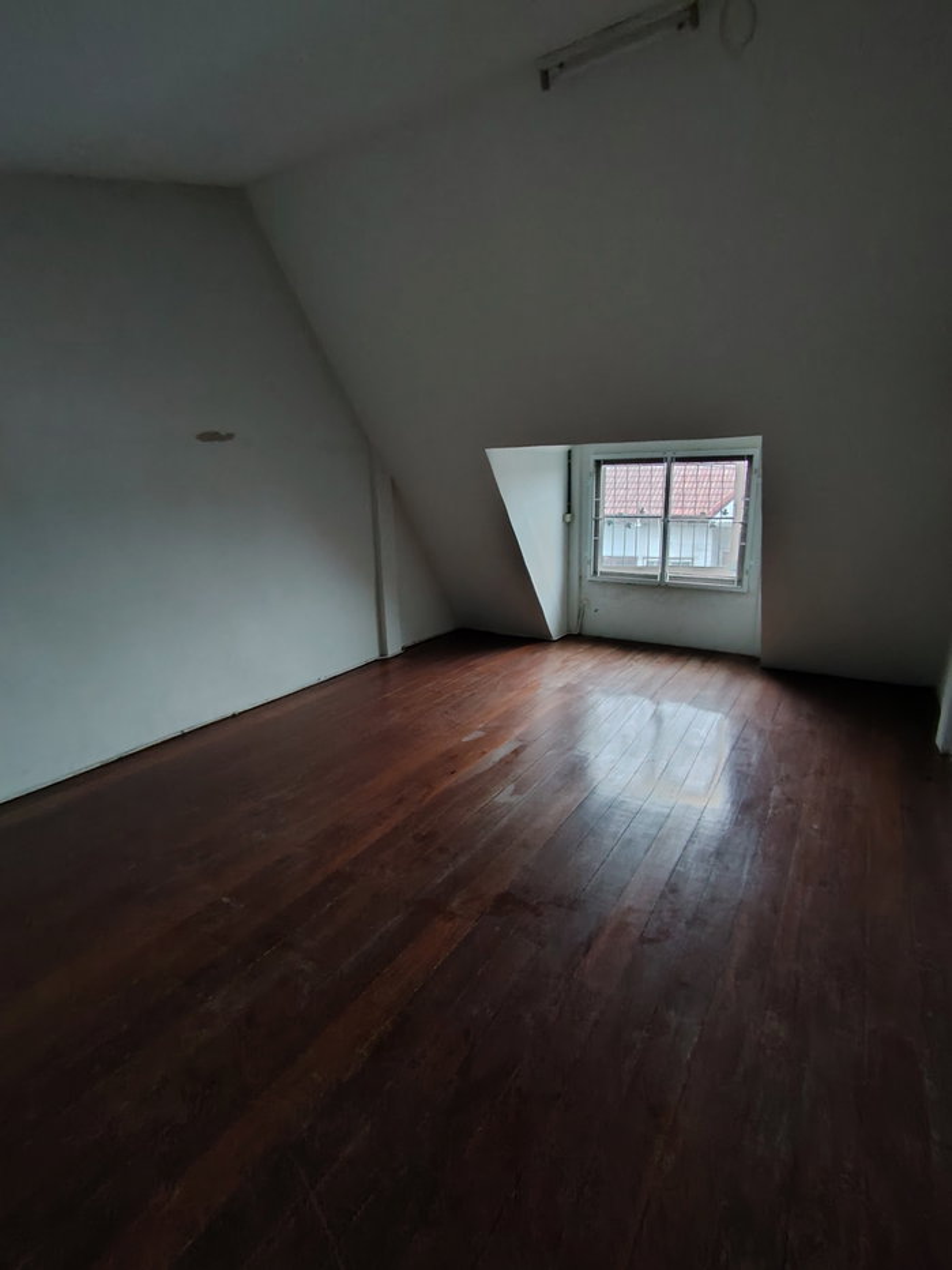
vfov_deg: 91.0
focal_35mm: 17
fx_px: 623
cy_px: 635
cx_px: 476
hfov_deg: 74.7
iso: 554
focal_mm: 1.43
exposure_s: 1/24
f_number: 2.2
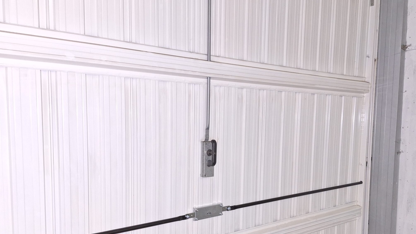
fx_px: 353
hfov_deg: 60.8
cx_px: 232
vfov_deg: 36.3
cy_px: 159
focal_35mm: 32
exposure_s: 1/33
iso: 320
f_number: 1.8
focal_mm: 5.54
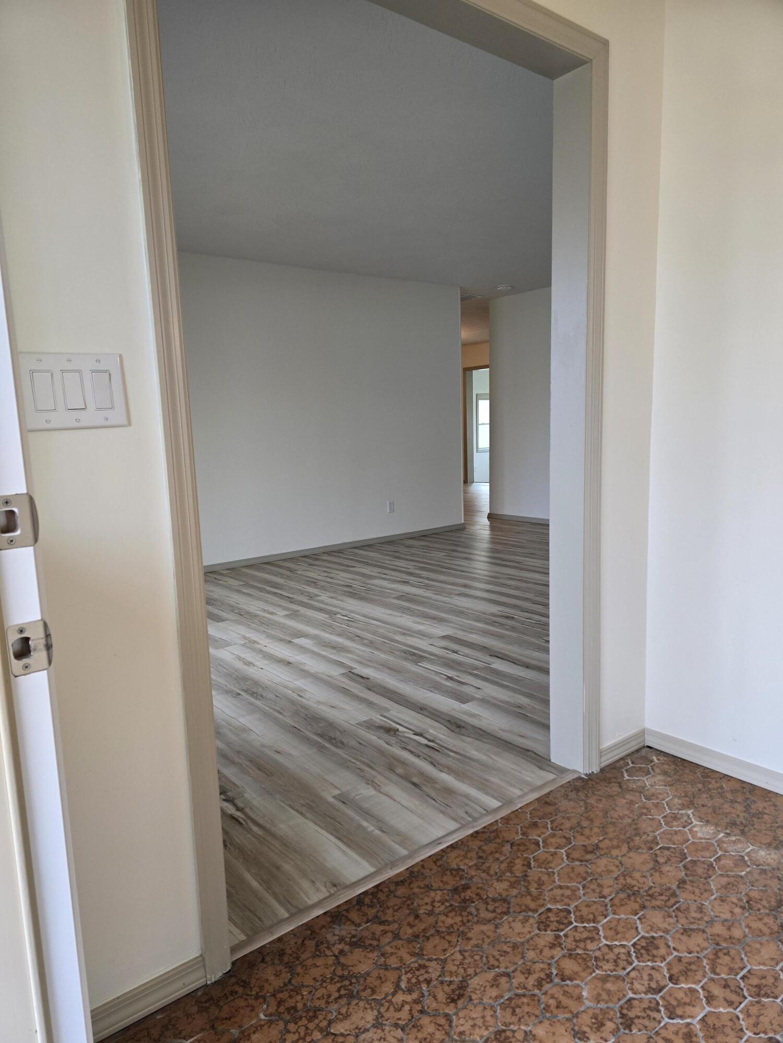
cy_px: 522
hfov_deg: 58.9
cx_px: 392
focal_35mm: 23
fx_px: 694
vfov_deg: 73.9
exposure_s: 1/120
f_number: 1.7
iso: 100
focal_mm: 6.3
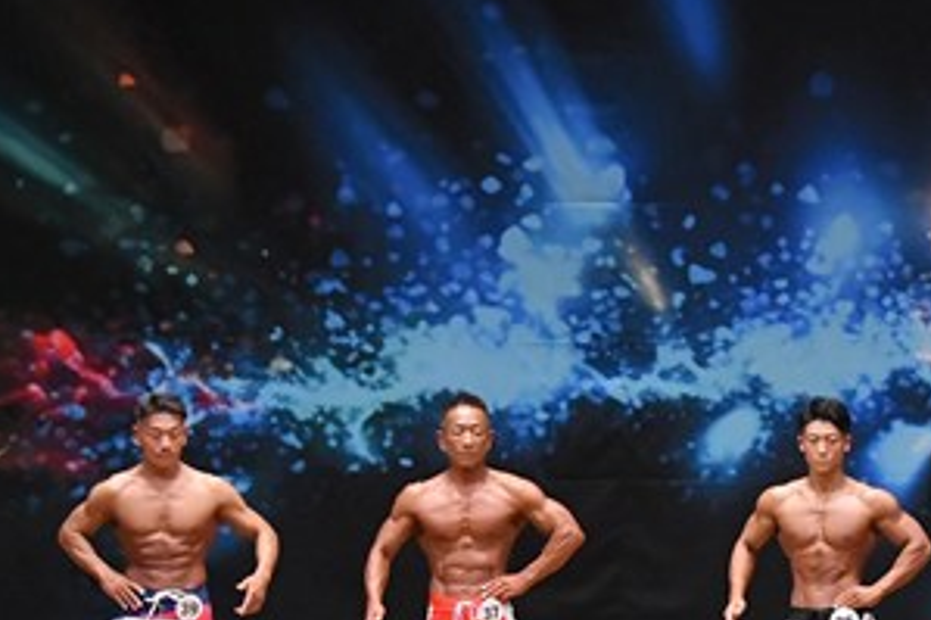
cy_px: 530
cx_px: 693
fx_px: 6229
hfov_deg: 8.5
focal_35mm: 241
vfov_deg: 5.7
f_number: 5.6
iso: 6400
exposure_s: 1/400
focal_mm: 62
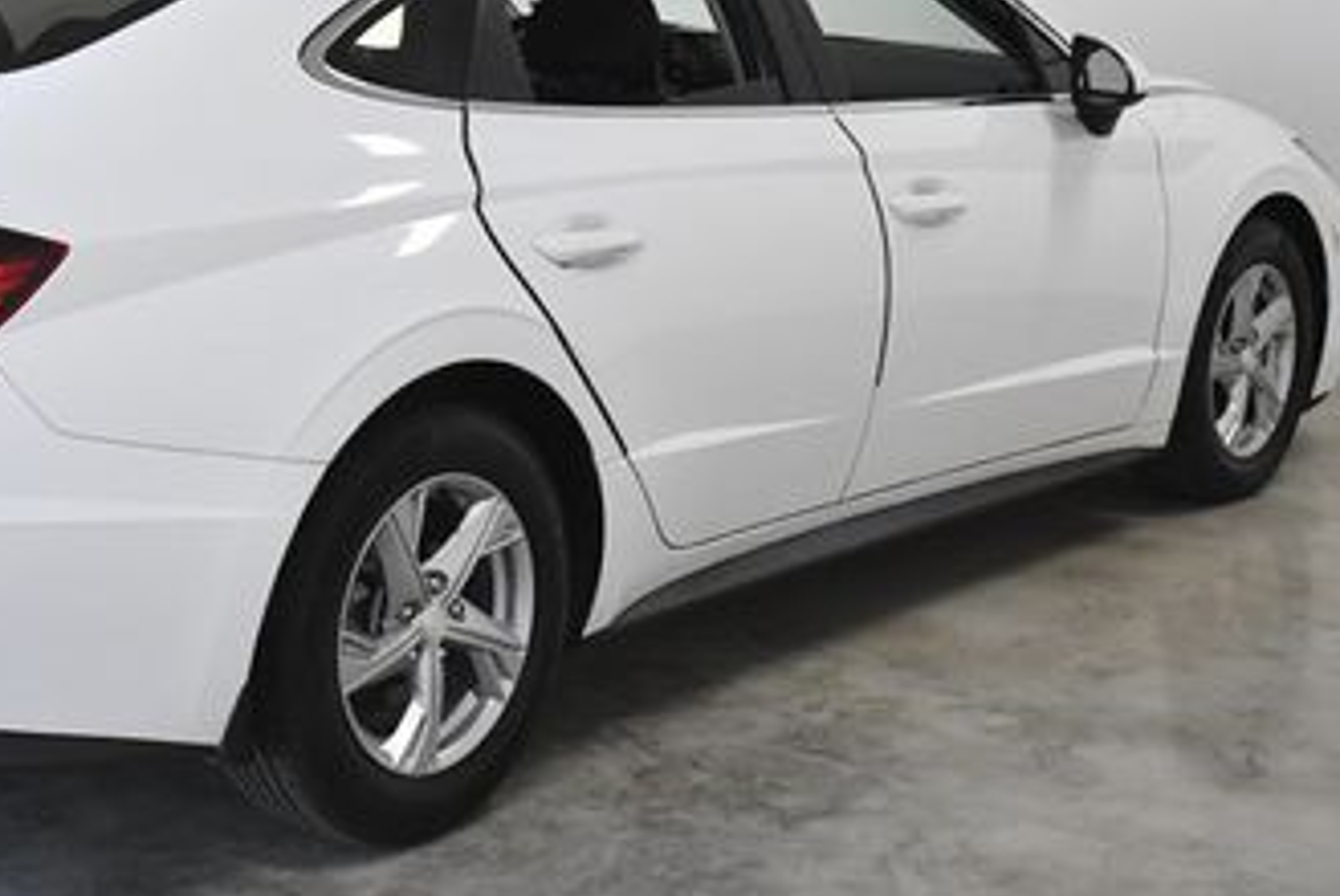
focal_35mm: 70
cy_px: 214
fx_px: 2608
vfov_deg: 19.3
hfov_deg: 28.3
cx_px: 301
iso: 2500
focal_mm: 24
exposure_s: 1/3200
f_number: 3.8
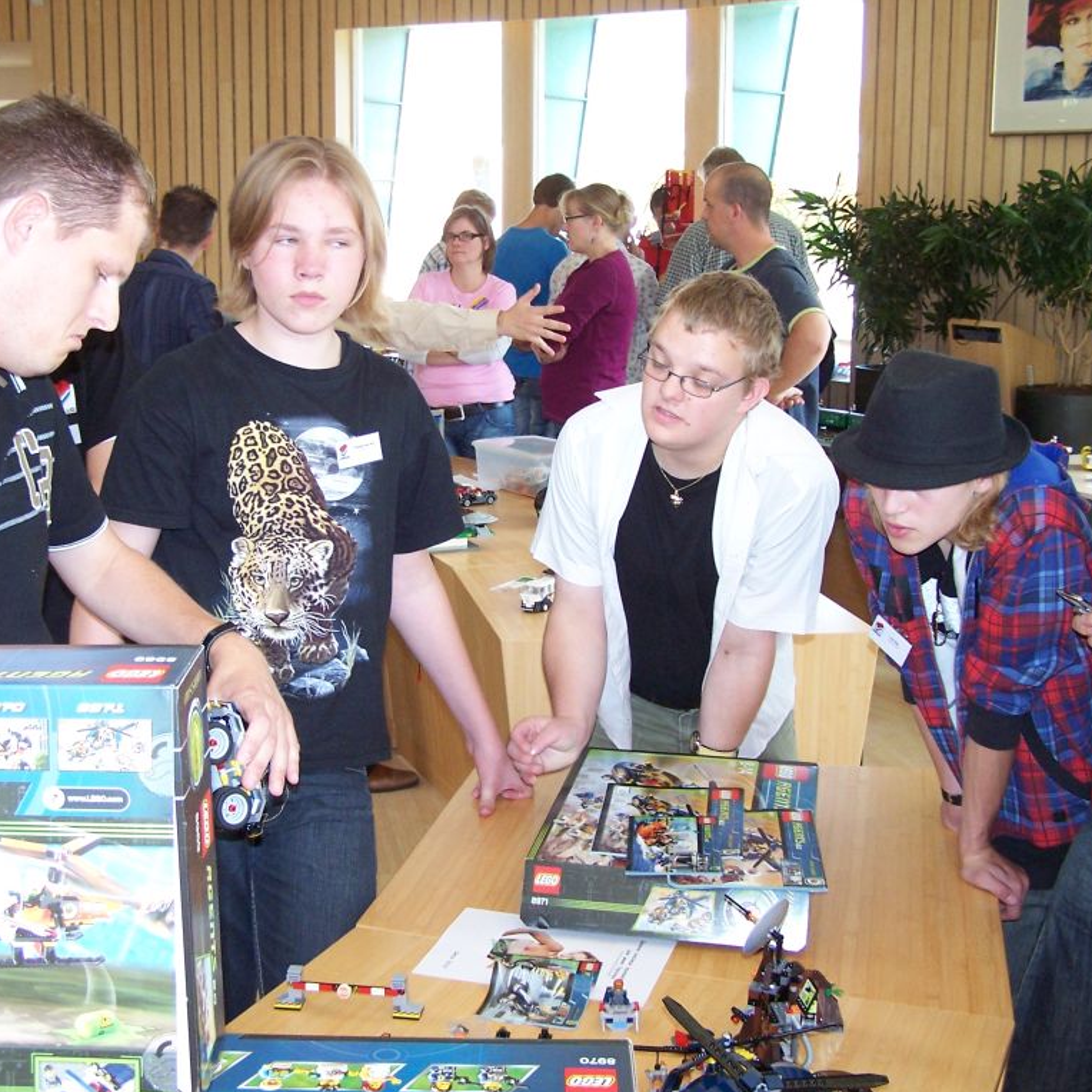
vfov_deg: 37.6
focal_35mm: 45
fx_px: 1606
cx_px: 496
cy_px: 547
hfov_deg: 37.5
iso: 140
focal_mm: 6.3
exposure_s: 1/60
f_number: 2.8
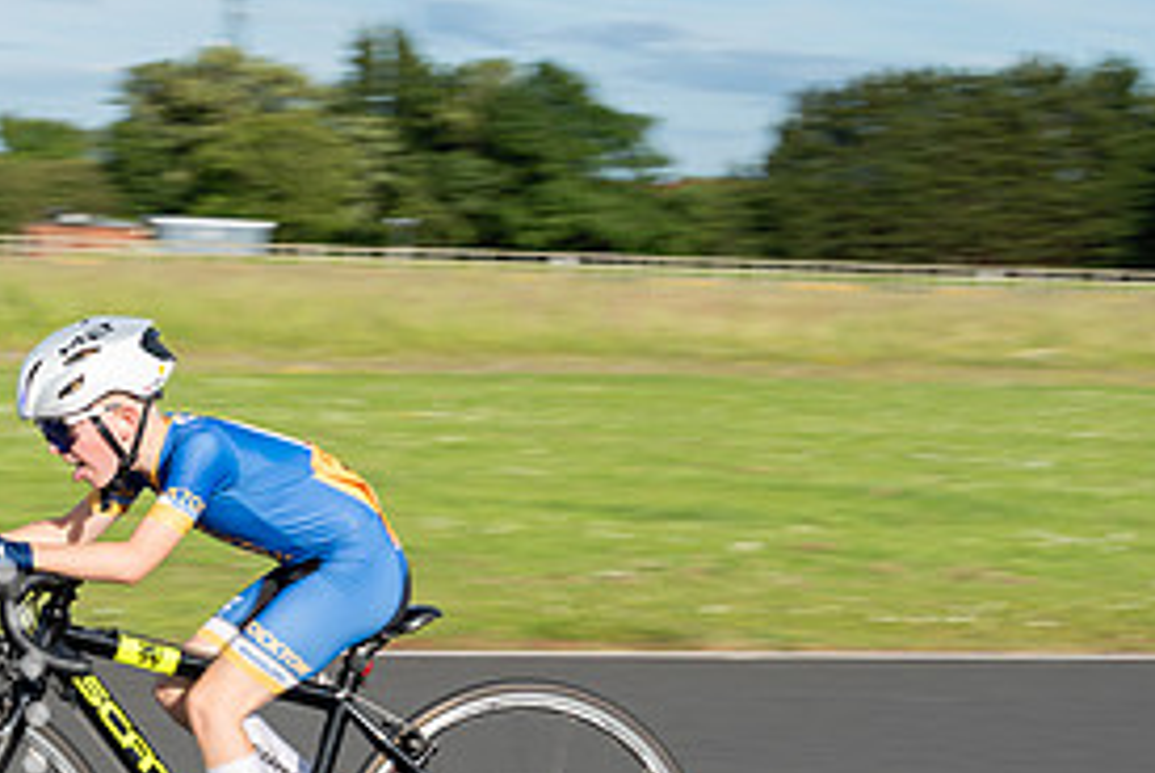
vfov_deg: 11.3
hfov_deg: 16.8
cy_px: 506
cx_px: 307
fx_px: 3886
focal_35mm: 121
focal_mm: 56
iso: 125
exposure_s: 1/250
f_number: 9
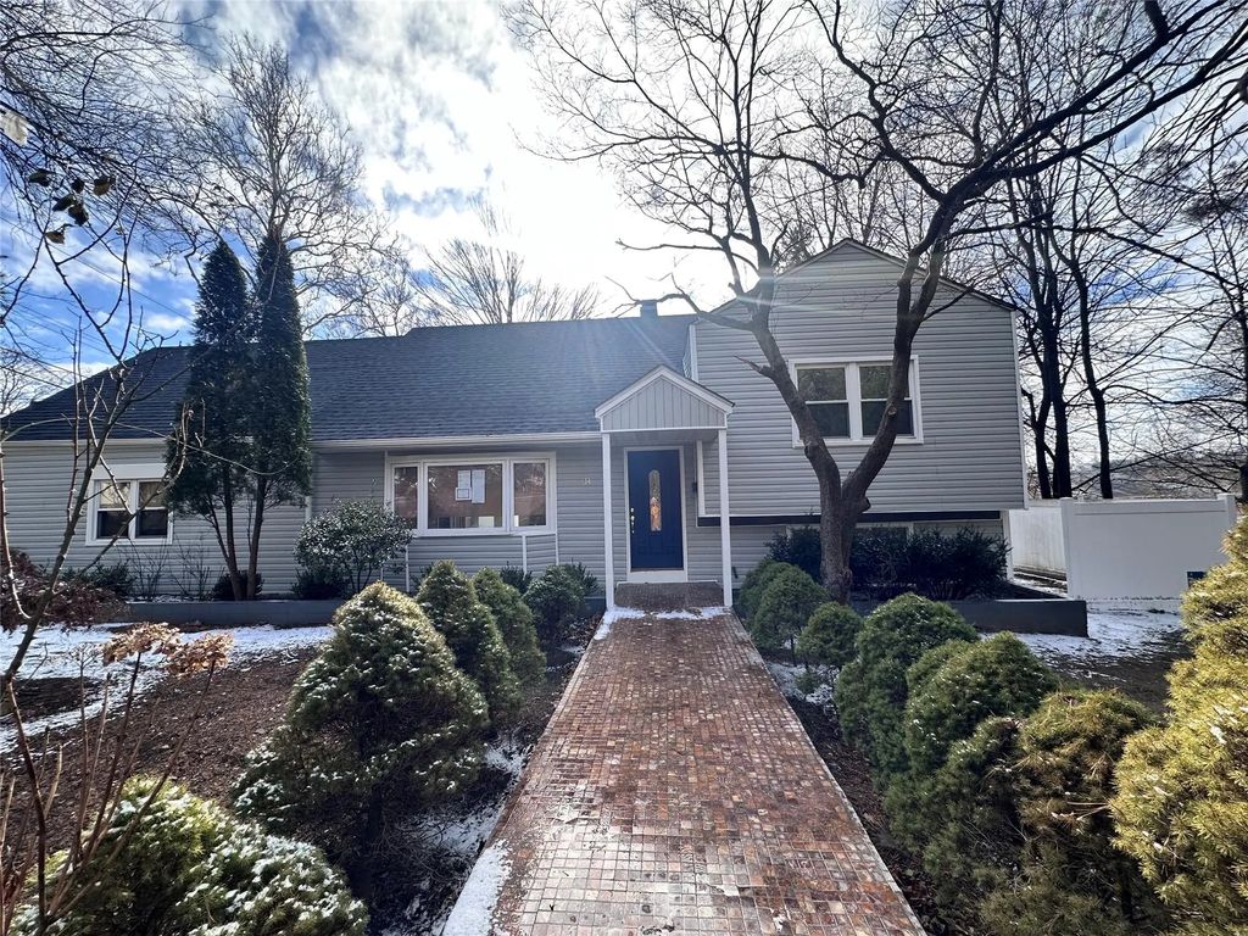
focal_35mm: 14
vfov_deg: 85.7
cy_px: 468
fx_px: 505
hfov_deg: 102.1
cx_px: 624
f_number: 2.2
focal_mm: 2.22
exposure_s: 1/633
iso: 40
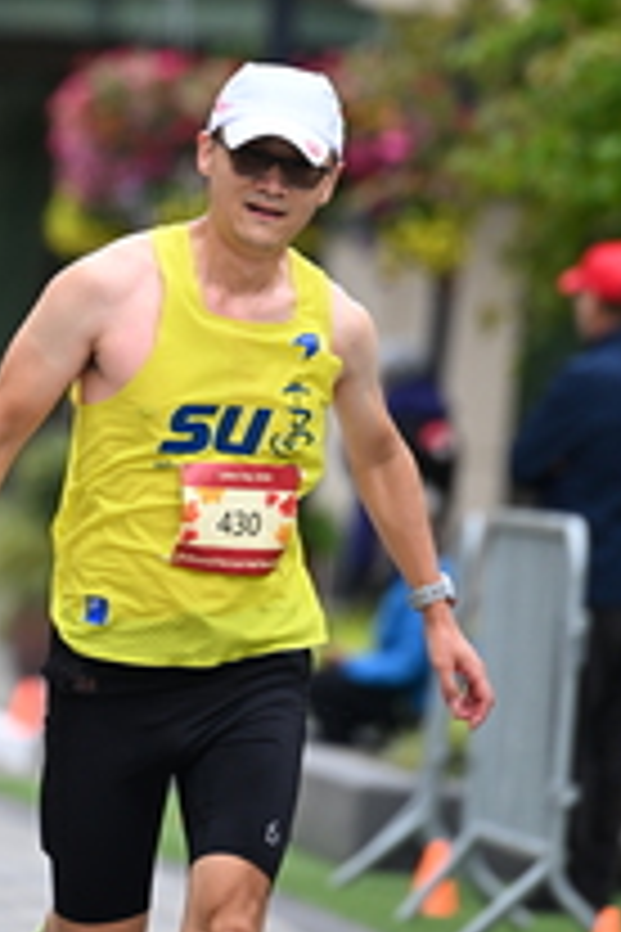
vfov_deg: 3.9
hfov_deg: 2.6
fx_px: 13764
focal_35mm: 532
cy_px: 180
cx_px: -74
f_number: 2.8
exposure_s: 1/2000
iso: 640
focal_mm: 200
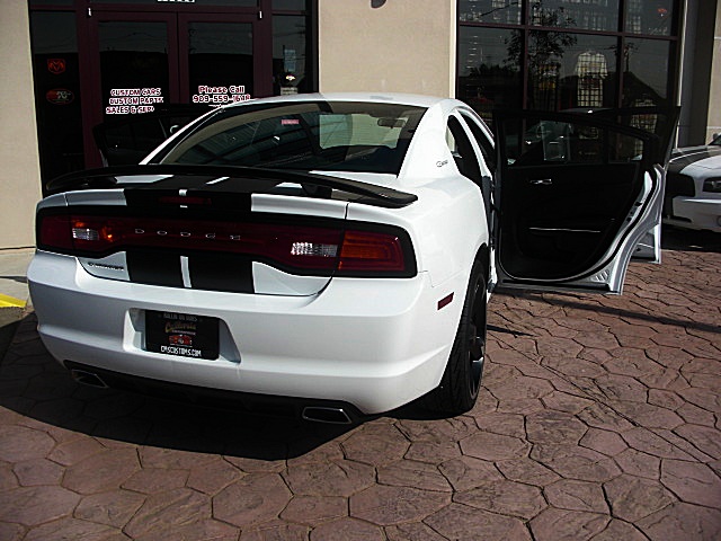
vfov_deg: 39.7
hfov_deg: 51.4
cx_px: 360
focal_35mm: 36
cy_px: 270
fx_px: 750
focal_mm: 6.3
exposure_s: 1/250
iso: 50
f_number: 7.9
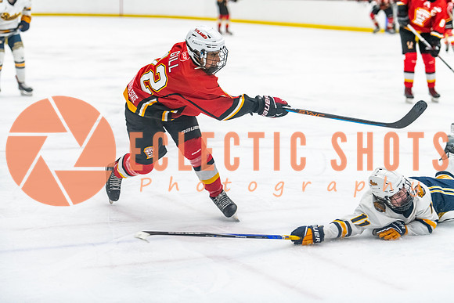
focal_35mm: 105
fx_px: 1324
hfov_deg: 19.5
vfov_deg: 13.0
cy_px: 152
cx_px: 227
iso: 3200
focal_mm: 105
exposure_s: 1/800
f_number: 2.8
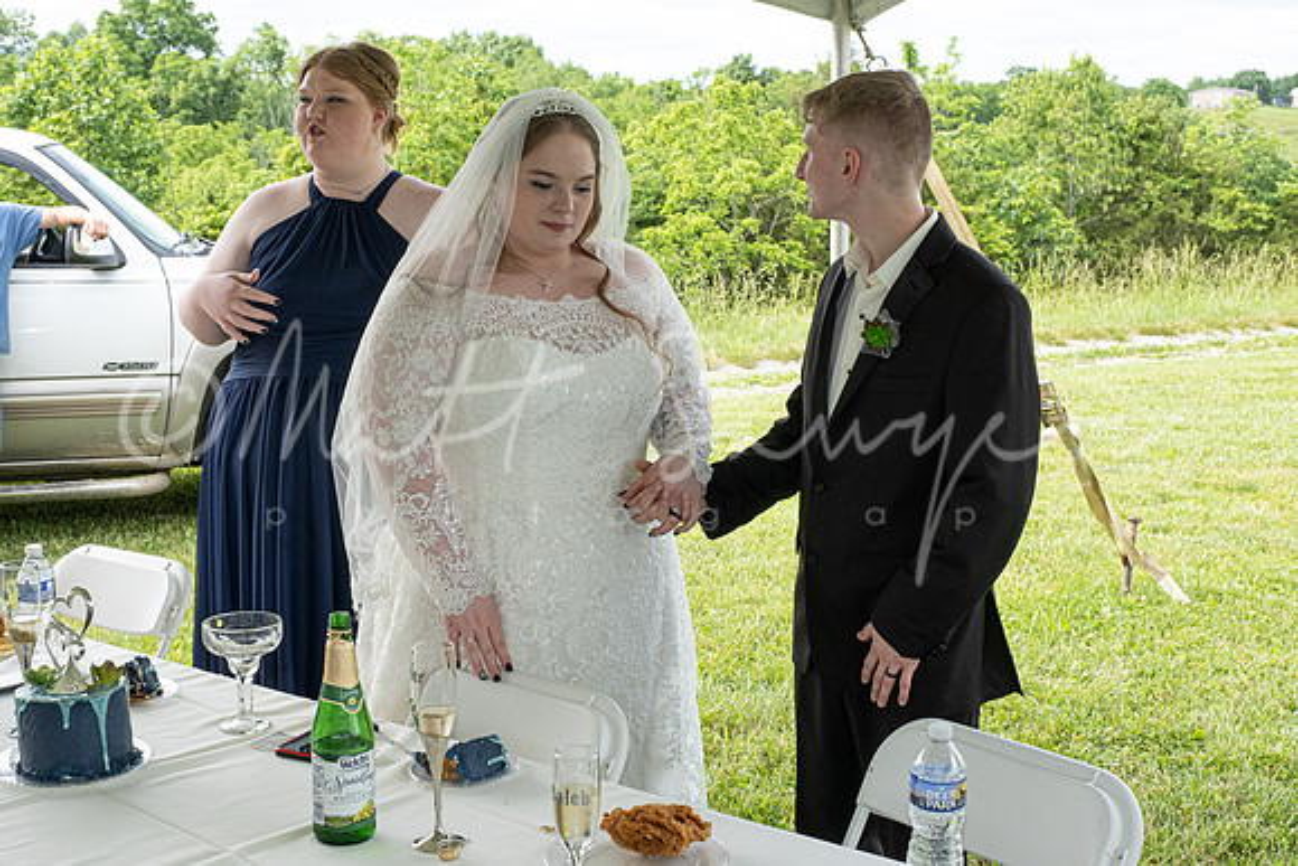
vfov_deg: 27.9
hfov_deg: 40.8
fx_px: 1740
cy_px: 433
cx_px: 552
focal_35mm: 48
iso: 640
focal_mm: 28.3
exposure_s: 1/250
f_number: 7.1
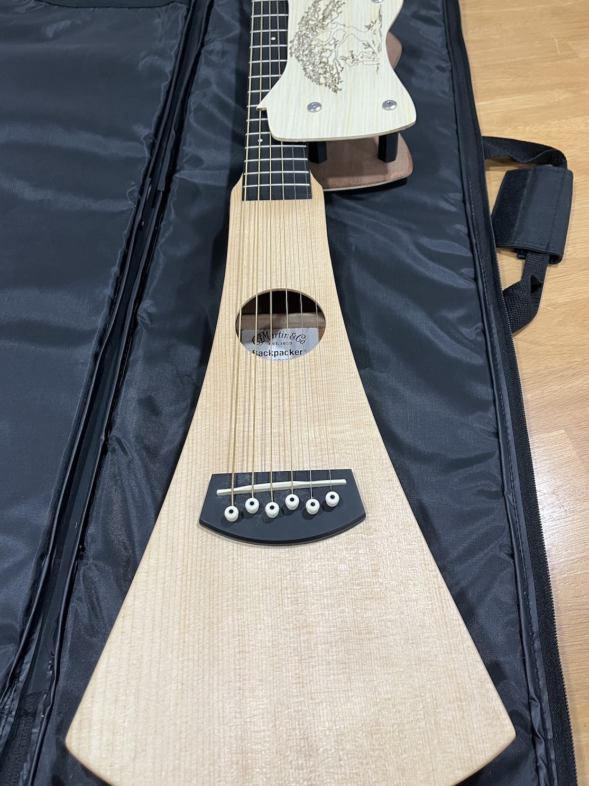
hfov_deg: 49.7
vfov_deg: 63.4
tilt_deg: -56.2
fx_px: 635
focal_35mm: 28
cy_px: 375
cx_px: 302
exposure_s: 1/60
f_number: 1.6
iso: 125
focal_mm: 5.1
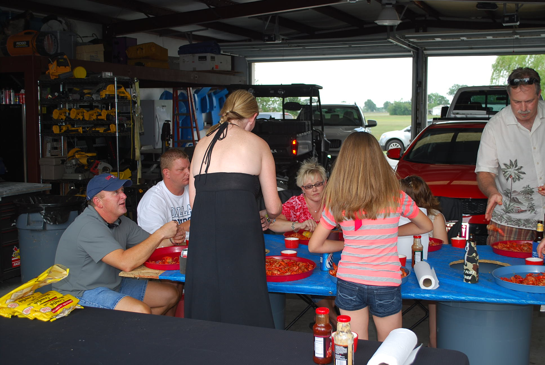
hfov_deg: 43.6
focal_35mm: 45
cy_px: 182
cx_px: 272
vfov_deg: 29.9
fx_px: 682
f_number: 4.8
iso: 100
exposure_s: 1/125
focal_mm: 30
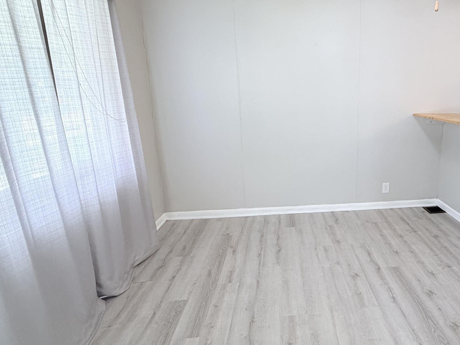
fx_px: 306
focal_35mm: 23
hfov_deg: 70.4
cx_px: 327
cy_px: 152
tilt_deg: -11.3
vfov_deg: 58.7
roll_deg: -0.3
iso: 200
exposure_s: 1/60
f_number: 2.2
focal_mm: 2.22
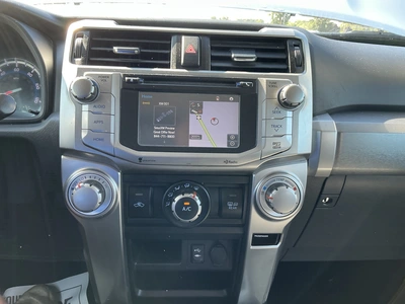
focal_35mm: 28
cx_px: 202
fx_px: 328
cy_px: 152
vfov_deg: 49.7
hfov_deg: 63.4
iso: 64
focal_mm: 3
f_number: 1.8
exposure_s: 1/117
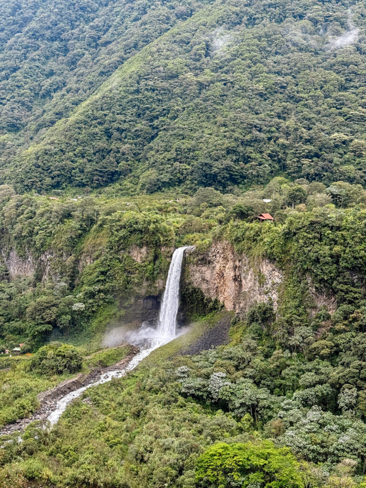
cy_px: 244
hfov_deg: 30.3
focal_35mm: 48
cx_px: 183
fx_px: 677
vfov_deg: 39.7
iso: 100
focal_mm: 6.76
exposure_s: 1/1000
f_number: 1.8
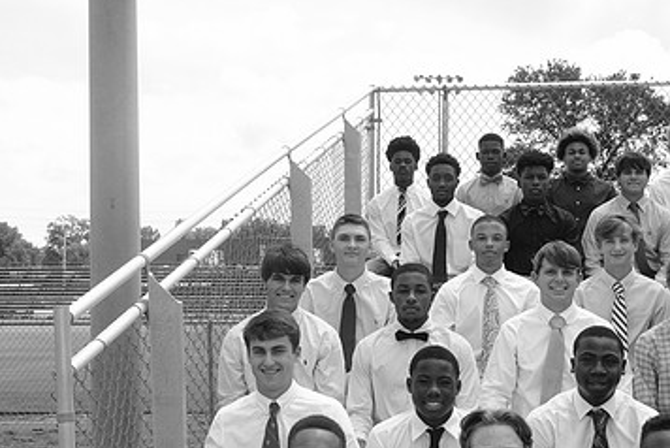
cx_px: 439
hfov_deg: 34.7
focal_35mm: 57
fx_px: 1062
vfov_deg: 23.6
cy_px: 321
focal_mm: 23
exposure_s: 1/100
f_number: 11
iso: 200
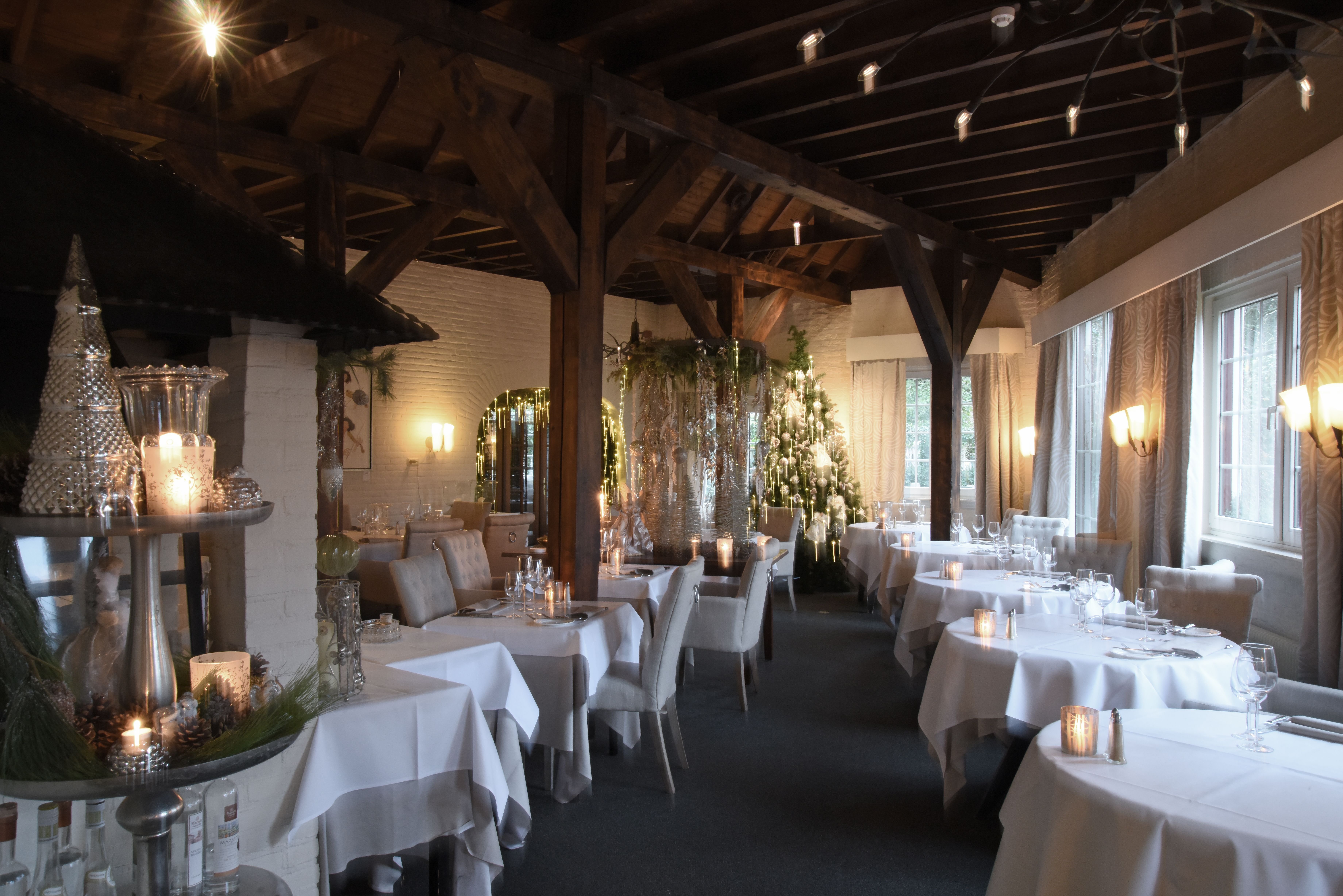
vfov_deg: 46.4
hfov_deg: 65.5
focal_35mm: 28
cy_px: 448
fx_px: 1045
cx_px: 672
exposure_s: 2.5
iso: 1250
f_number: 22
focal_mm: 28
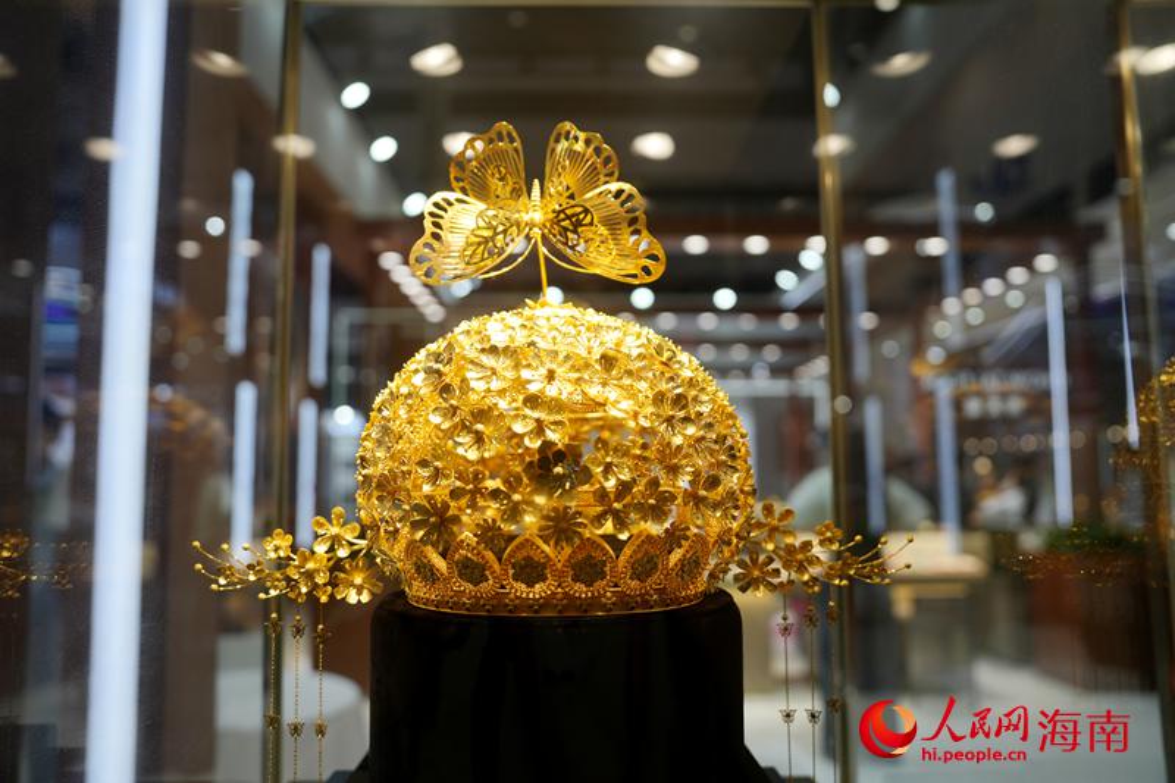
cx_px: 588
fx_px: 881
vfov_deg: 47.9
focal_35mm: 27
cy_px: 392
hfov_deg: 67.4
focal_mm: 27
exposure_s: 1/800
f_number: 2.8
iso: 250
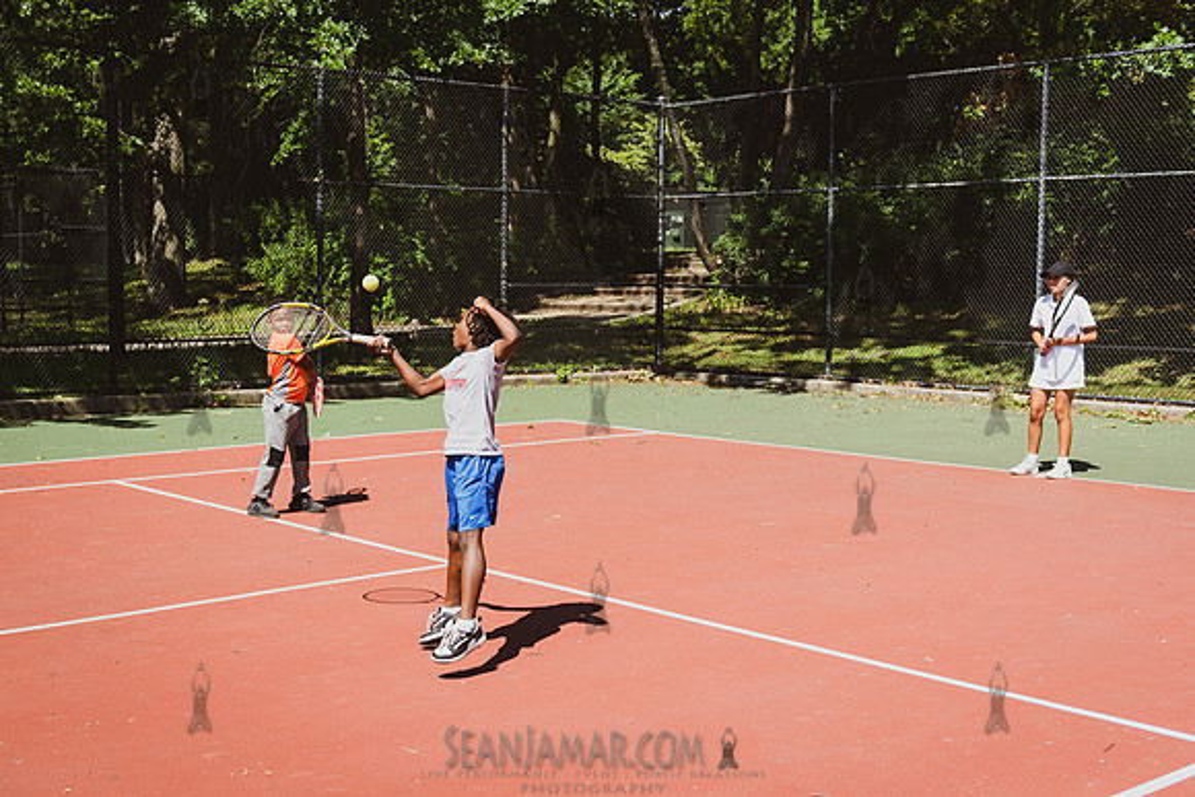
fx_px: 1526
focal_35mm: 46
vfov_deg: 29.3
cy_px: 442
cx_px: 463
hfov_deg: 42.5
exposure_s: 1/2000
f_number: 3.5
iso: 200
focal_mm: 36
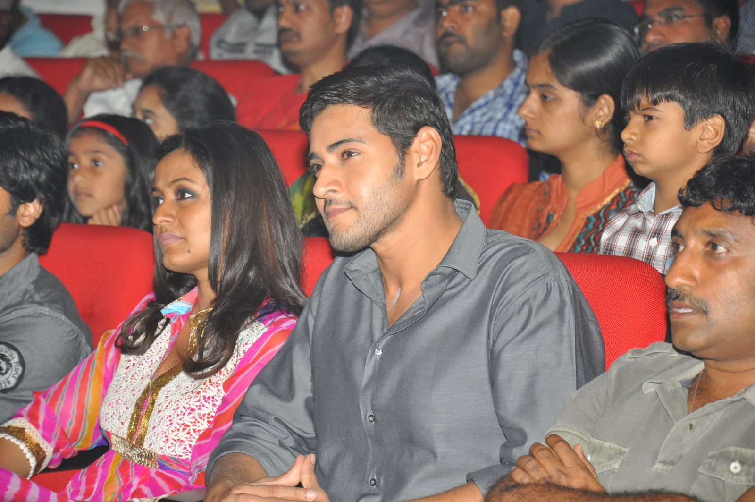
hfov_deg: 13.1
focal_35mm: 158
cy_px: 251
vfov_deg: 8.7
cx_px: 378
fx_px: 3299
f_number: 5.6
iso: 800
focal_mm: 105
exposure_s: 1/80
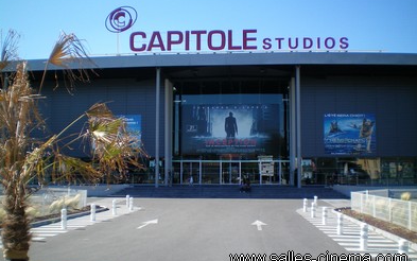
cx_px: 206
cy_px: 126
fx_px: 466
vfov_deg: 31.3
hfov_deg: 48.2
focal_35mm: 41
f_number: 3.1
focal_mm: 6.3
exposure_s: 1/500
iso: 64
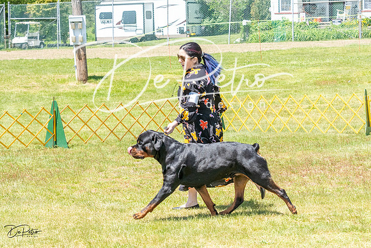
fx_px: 1330
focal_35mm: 129
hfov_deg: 15.9
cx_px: 186
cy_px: 124
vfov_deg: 10.6
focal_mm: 86
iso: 1600
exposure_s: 1/2500
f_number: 6.3
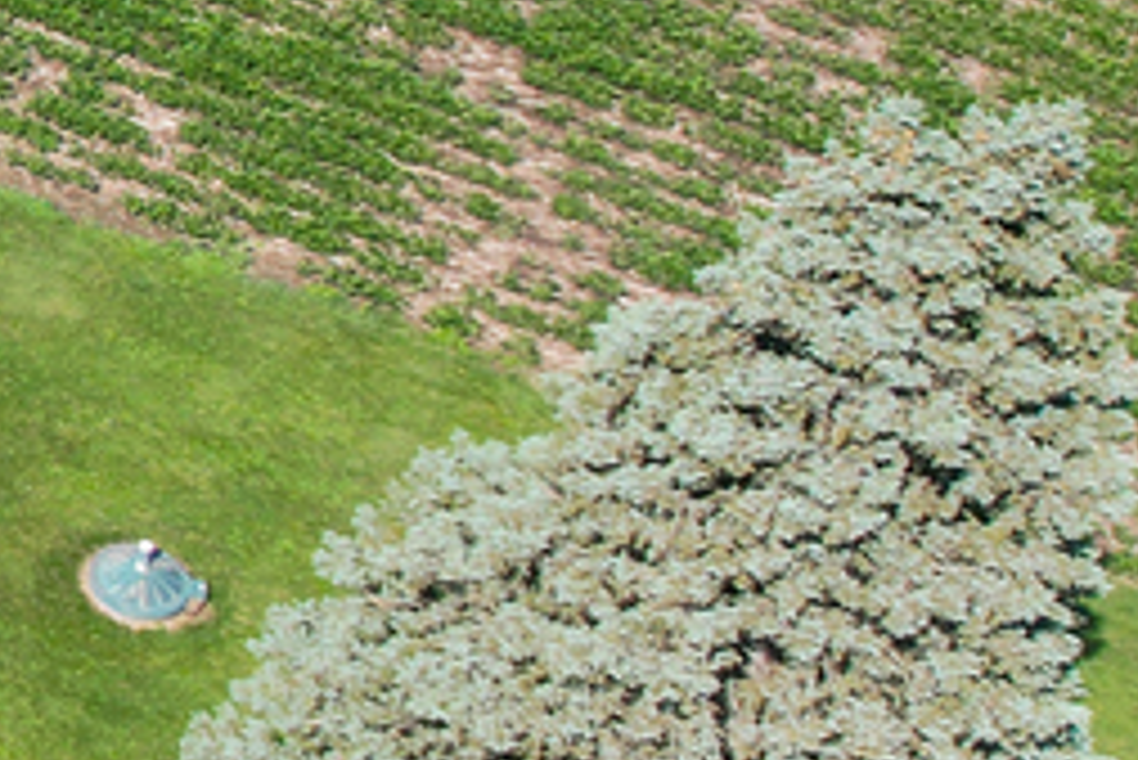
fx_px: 4460
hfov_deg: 12.2
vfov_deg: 9.6
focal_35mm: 141
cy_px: -99
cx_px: -1421
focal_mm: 8.38
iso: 100
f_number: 2.8
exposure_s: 1/1250
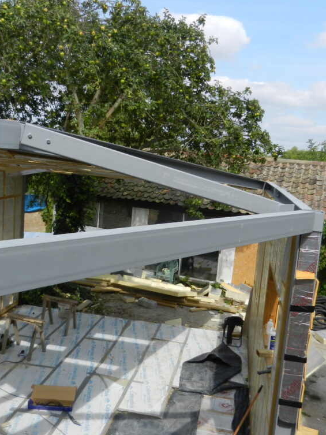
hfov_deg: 41.8
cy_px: 215
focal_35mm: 34
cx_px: 170
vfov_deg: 53.9
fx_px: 427
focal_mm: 4.5
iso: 160
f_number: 3.5
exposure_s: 1/1600
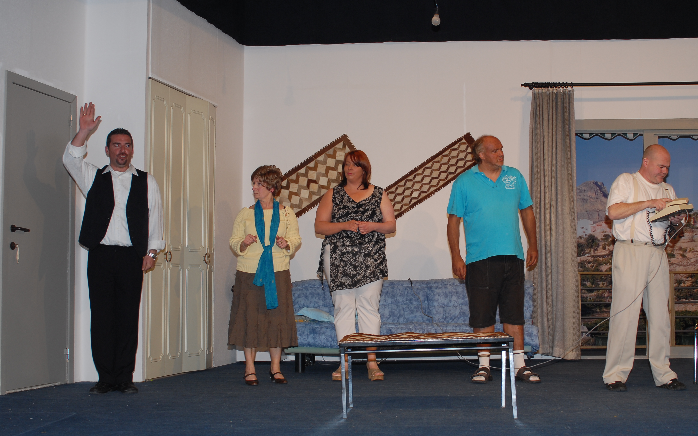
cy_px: 238
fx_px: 875
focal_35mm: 46
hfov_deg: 43.5
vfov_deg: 28.0
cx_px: 373
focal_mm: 28
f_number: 5.6
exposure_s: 1/60
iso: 200
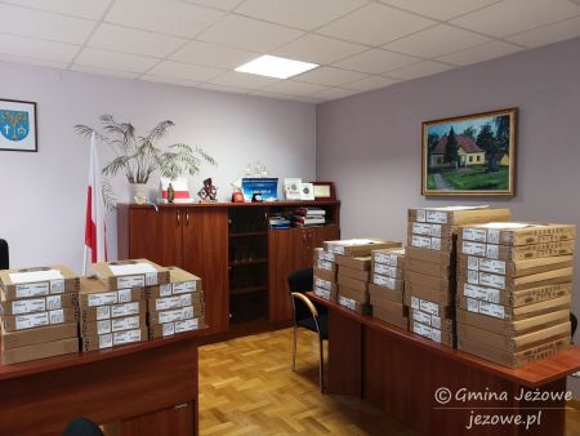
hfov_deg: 65.3
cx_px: 290
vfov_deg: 51.4
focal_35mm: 27
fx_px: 453
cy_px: 218
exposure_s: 1/33.3
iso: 160
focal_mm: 5.58
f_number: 1.8
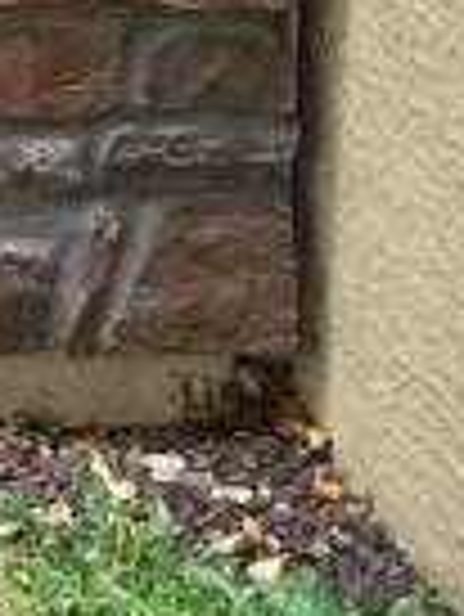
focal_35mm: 162
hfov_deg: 8.3
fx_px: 2891
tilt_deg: -7.0
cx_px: -739
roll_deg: -0.5
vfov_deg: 11.6
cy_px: -369
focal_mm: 4.15
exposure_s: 1/15
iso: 64
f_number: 2.2
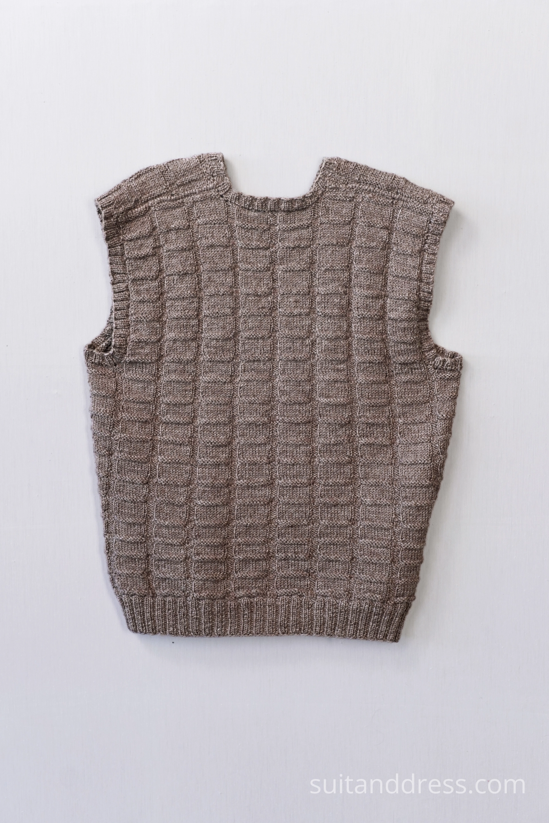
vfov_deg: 41.1
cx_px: 274
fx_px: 1098
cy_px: 412
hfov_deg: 28.1
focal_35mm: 48
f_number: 6.3
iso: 320
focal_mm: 32
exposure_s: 1/60
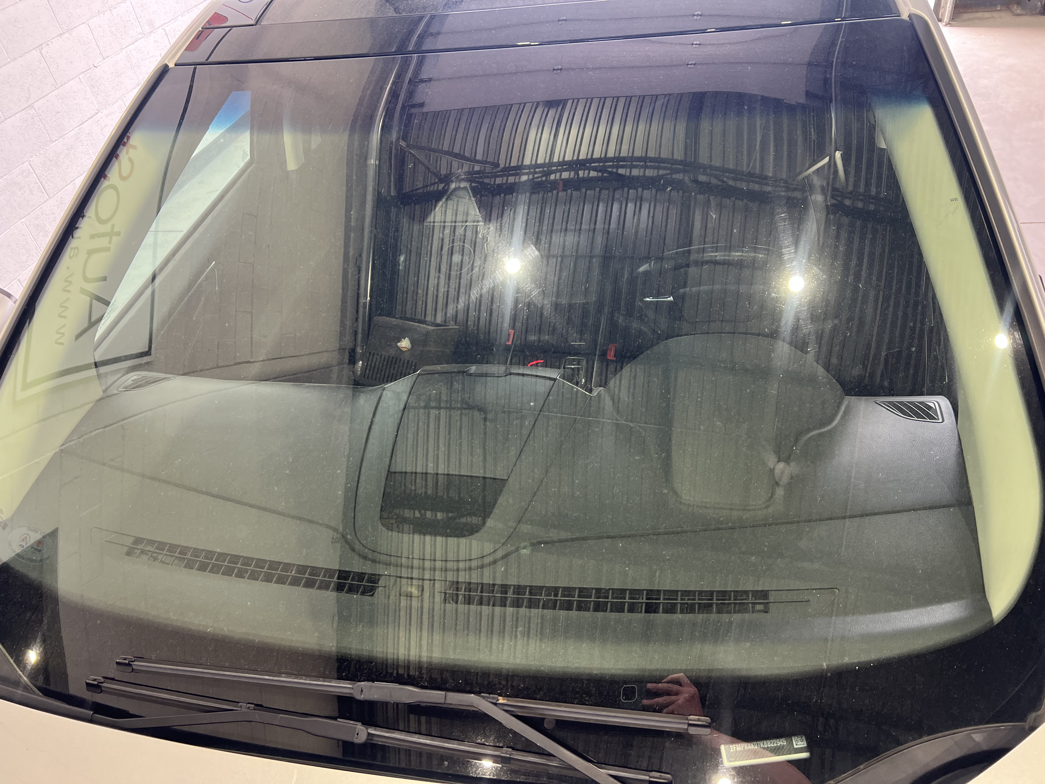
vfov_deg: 53.1
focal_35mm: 26
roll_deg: +7.8
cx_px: 522
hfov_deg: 67.3
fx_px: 785
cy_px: 392
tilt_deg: -38.4
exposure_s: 1/120
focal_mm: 5.7
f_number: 1.5
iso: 125
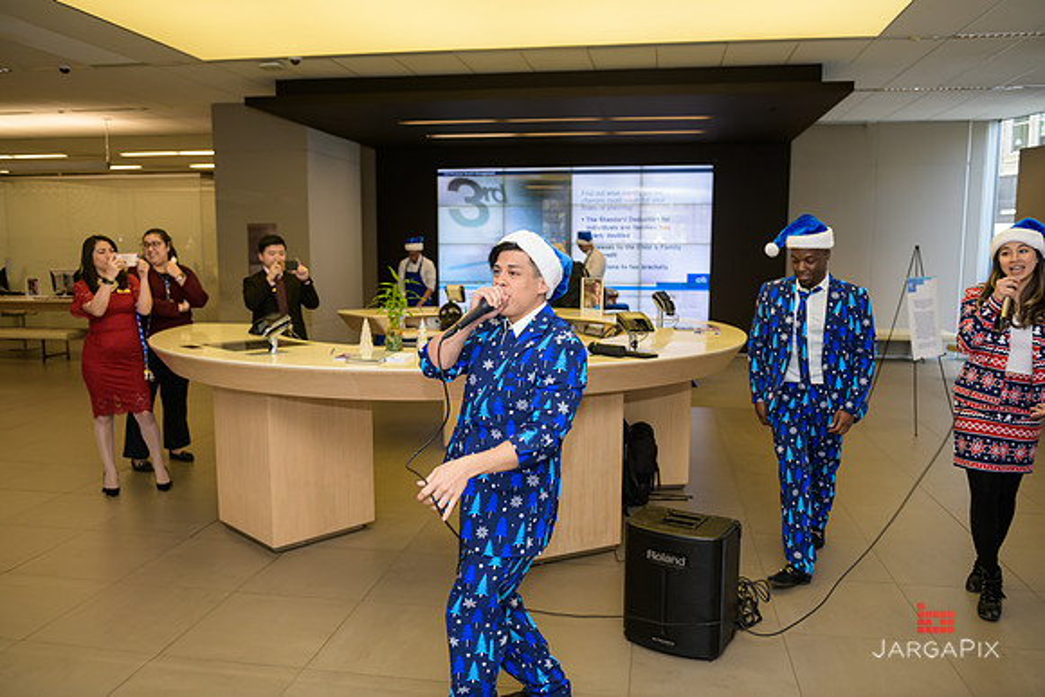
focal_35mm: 29
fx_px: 842
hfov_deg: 63.6
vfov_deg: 45.0
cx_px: 522
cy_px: 348
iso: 400
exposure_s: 1/125
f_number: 3.2
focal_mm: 29
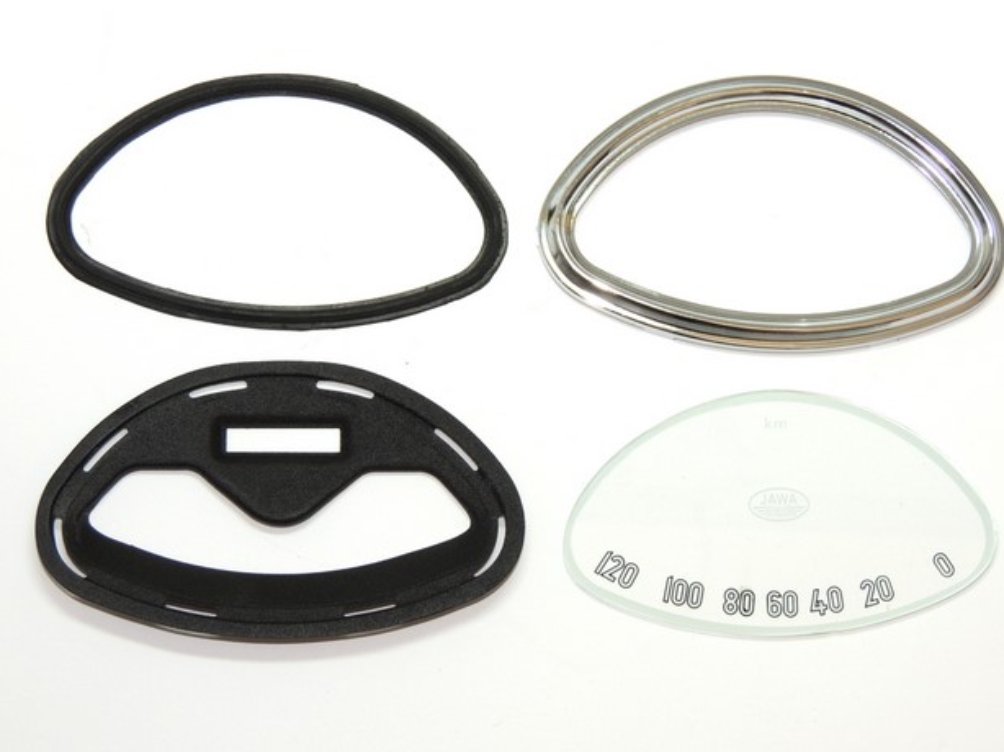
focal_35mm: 73
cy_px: 363
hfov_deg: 26.7
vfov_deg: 20.2
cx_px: 520
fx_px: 2116
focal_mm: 12.4
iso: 110
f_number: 3.9
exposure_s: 1/60
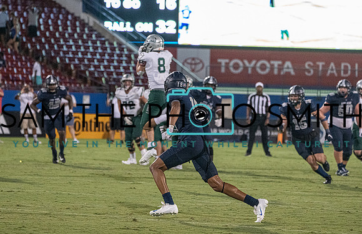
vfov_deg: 5.1
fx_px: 2634
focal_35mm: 264
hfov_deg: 7.9
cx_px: 179
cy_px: 133
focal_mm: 229
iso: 10000
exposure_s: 1/1000
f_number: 5.6
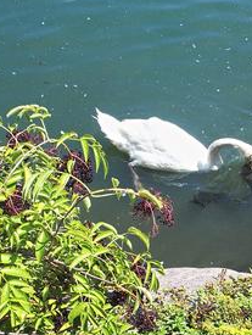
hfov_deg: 24.0
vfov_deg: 31.4
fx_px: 591
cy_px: 115
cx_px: 168
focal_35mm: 61
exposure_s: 1/800
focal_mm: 9
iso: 100
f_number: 4
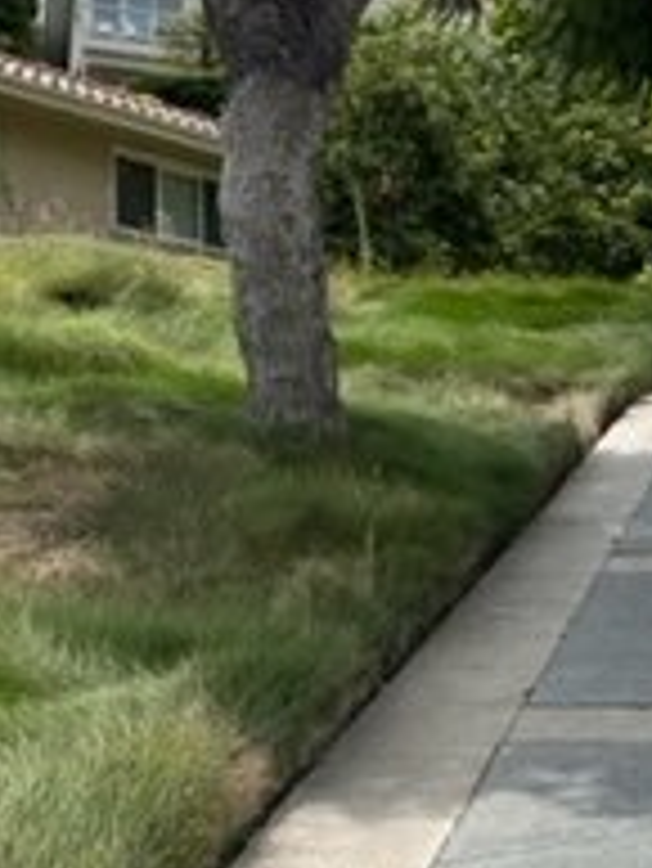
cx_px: 854
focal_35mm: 86
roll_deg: -1.9
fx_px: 2157
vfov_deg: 22.0
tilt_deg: -4.4
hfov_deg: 16.2
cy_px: 850
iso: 32
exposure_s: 1/4292
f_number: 1.6
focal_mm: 4.2
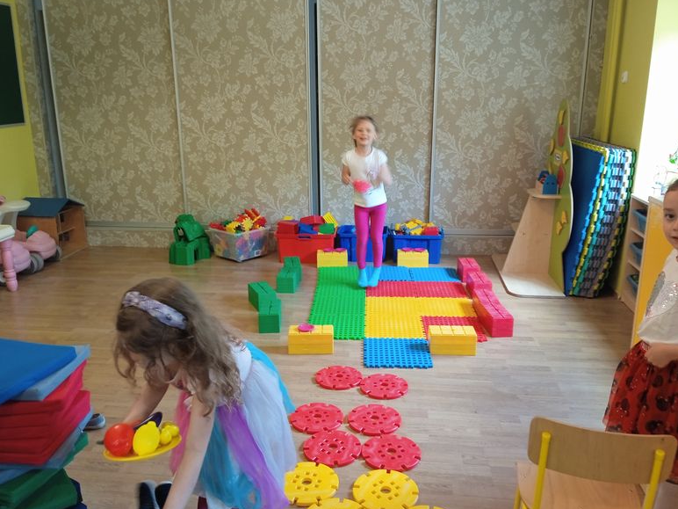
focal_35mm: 29
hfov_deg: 61.7
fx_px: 568
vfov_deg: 48.2
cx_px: 337
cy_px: 255
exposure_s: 1/20
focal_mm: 3.43
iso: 518
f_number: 2.2
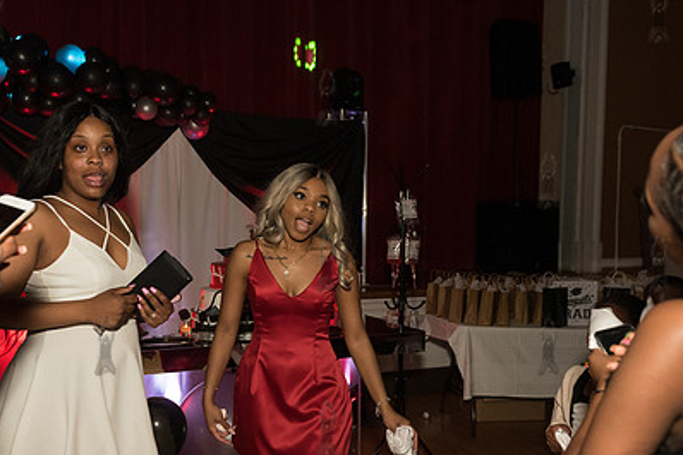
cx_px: 326
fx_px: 664
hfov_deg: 54.4
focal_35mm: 35
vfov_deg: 37.7
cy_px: 262
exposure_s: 1/320
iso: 2000
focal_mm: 24
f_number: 3.5
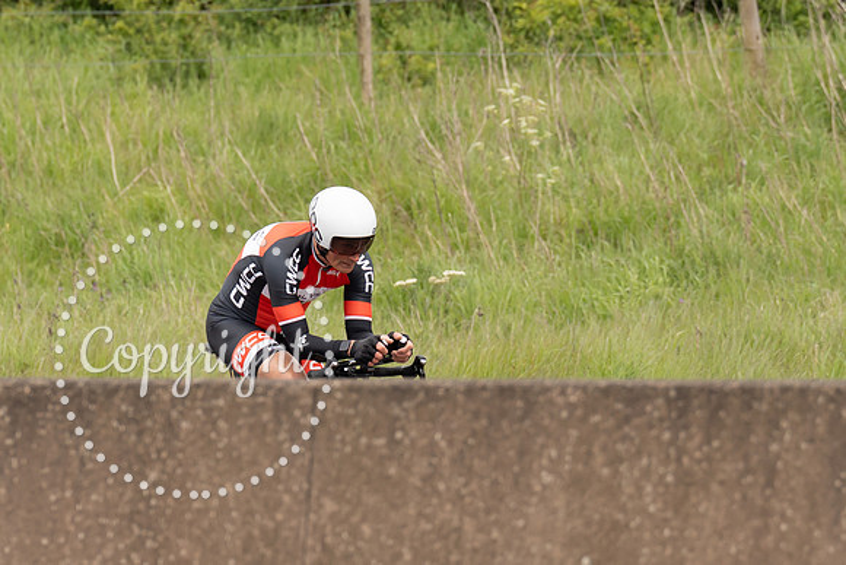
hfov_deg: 3.7
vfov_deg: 2.5
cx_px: 446
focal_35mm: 558
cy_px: 241
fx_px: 13123
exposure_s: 1/800
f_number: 4
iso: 200
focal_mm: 200
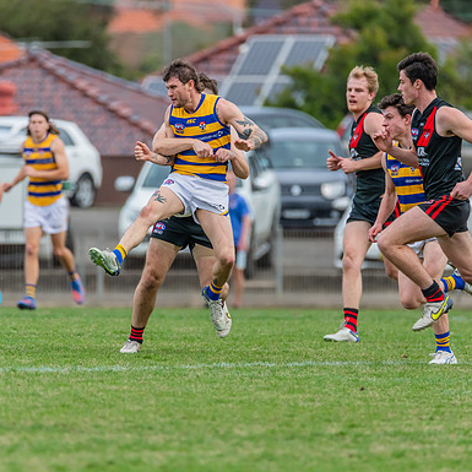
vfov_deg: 2.3
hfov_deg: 2.3
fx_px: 11508
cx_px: 219
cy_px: 247
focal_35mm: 746
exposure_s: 1/1600
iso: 1100
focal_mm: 550
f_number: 6.3
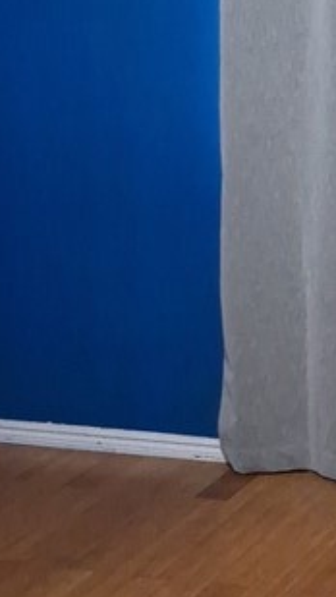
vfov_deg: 22.4
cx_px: 494
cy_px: 112
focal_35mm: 94
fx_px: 1488
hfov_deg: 12.3
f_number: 1.8
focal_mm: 3.98
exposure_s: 1/33
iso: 400
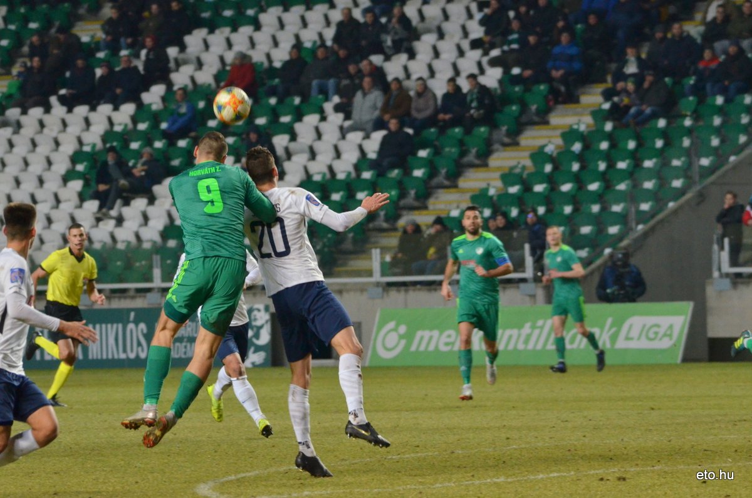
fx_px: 6254
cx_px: 376
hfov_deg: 6.9
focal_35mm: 300
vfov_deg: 4.6
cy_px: 249
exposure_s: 1/400
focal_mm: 200
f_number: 5.6
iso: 2000
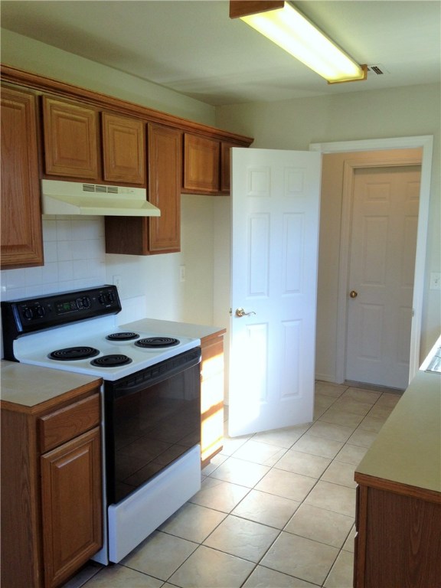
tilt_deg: -9.4
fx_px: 561
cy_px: 294
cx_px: 220
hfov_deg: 42.9
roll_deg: -0.3
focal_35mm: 33
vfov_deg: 55.4
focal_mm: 4.12
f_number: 2.4
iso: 64
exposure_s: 1/120
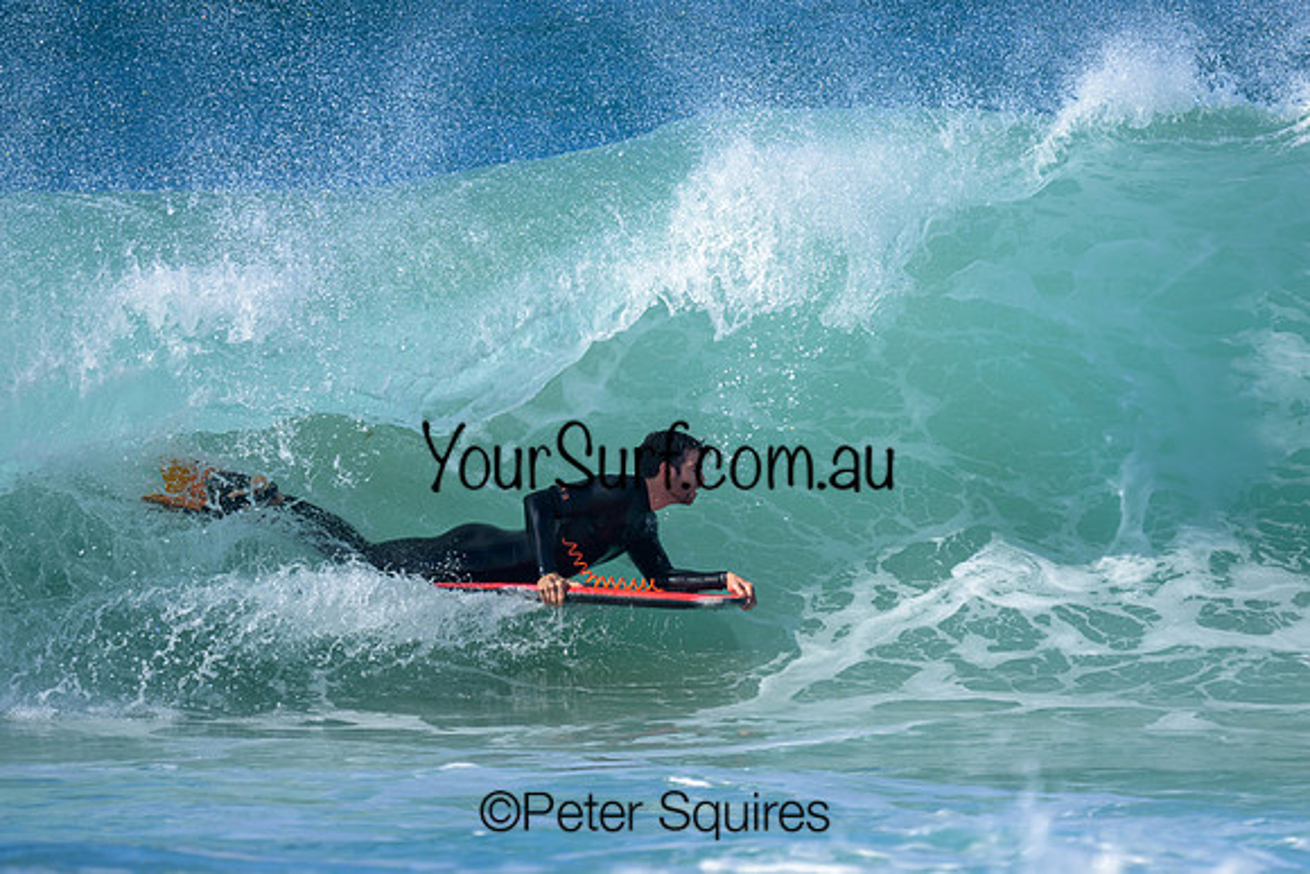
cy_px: 514
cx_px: 756
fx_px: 34296
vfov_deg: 1.5
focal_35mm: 942
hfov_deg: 2.2
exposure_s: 1/2000
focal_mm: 800
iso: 450
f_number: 6.3
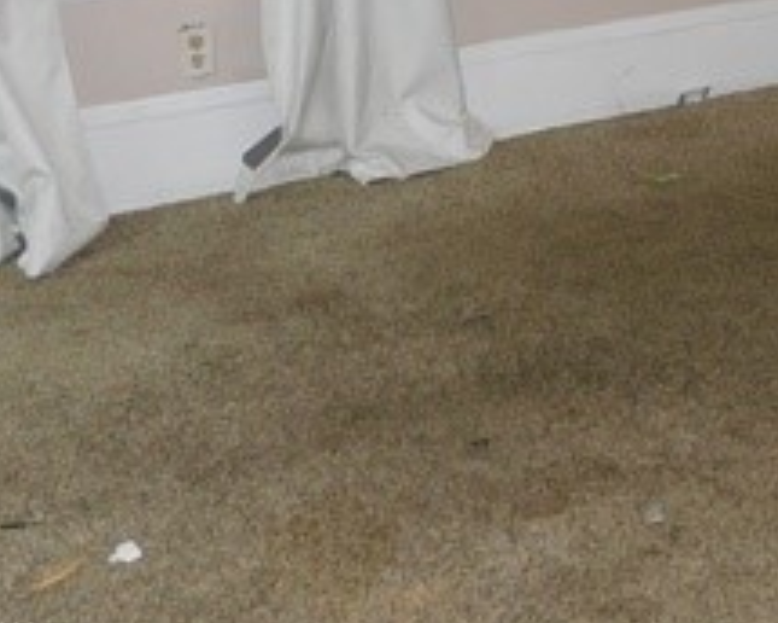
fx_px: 2003
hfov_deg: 20.4
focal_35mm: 87
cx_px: 959
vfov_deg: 16.6
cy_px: -196
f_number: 3.2
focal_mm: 5.3
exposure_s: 1/30
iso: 200
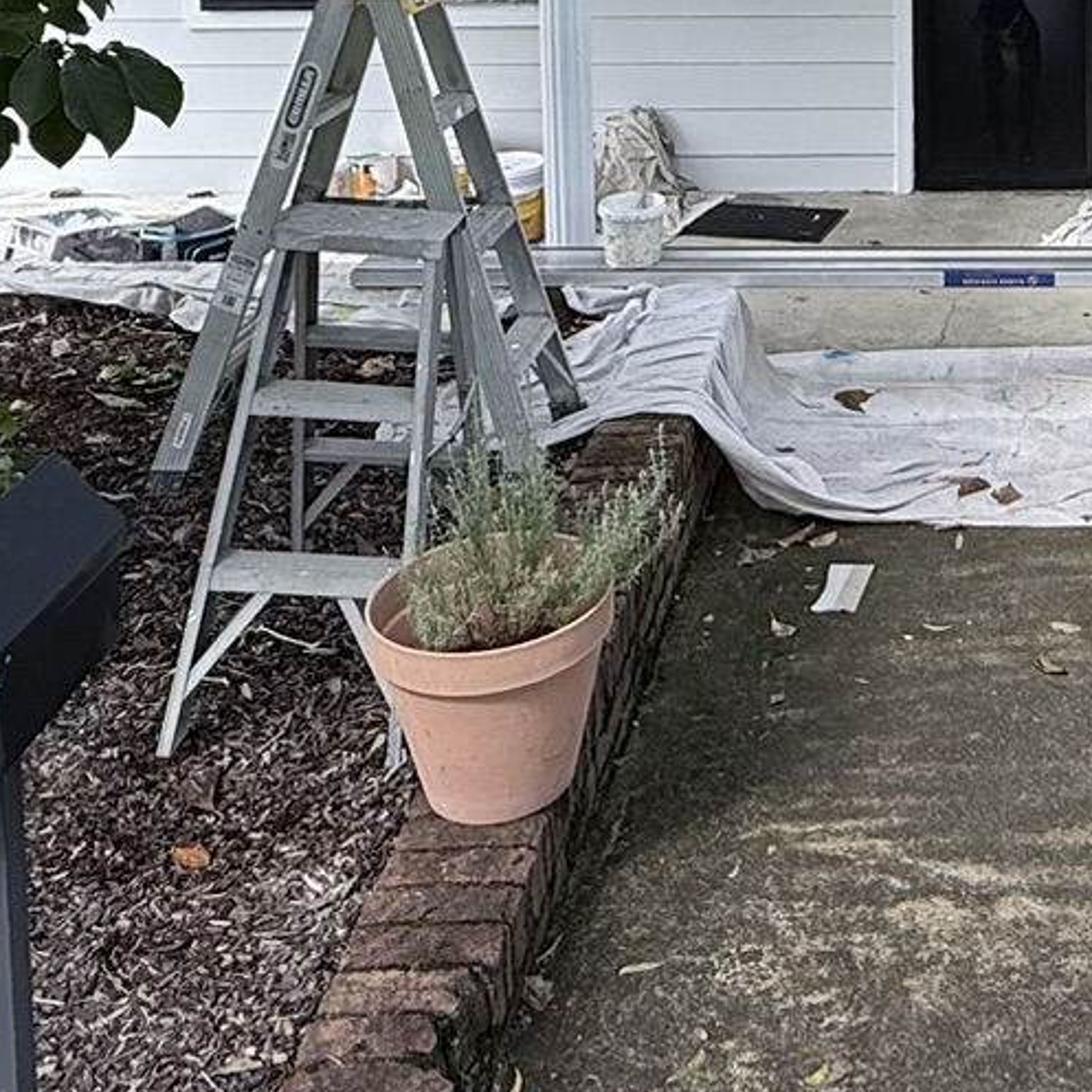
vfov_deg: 29.3
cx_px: 995
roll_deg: -0.4
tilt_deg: -4.3
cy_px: -182
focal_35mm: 51
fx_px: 1820
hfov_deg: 31.7
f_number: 2.2
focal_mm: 2.22
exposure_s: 1/970
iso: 50
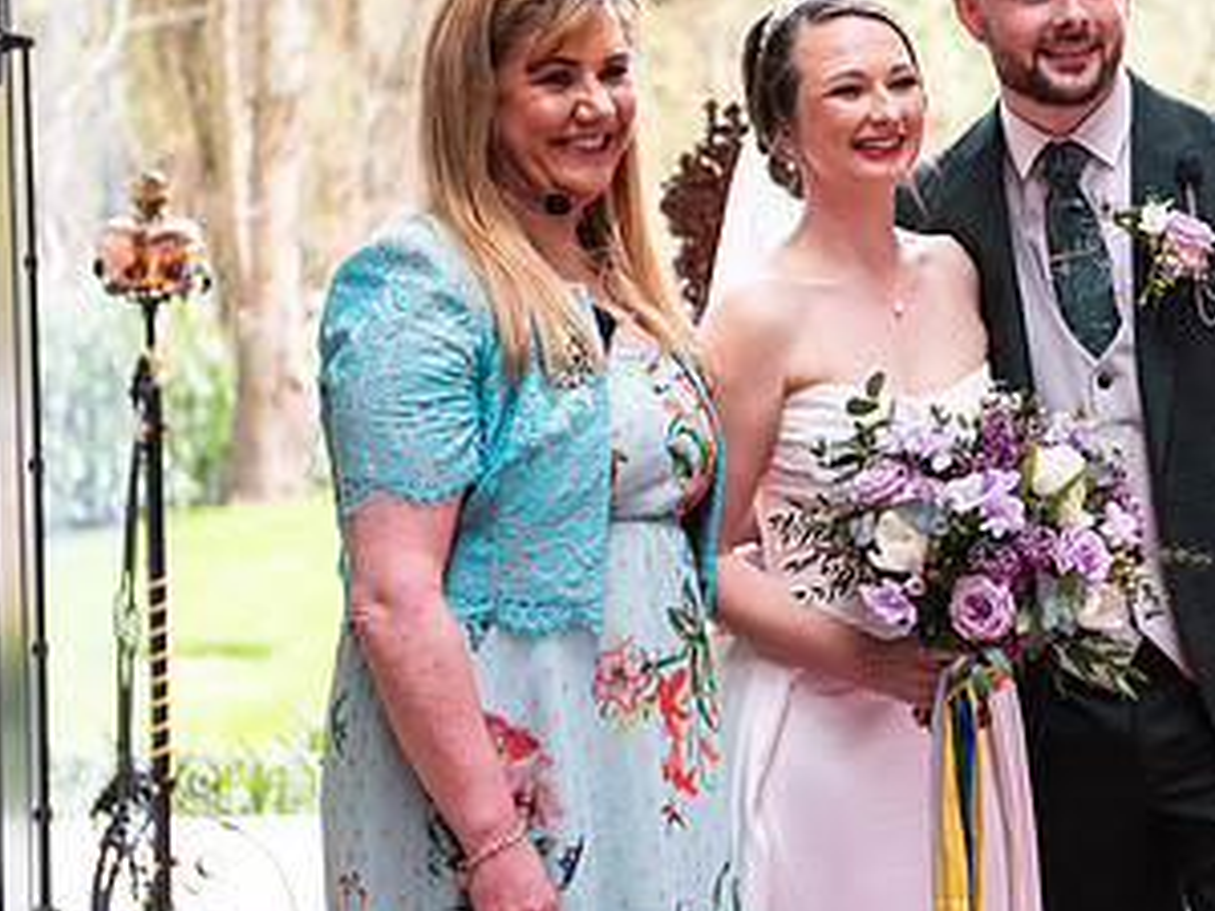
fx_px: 4563
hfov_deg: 15.1
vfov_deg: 11.4
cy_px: 383
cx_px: 992
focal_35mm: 130
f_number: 3.5
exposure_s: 1/200
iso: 500
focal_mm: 70
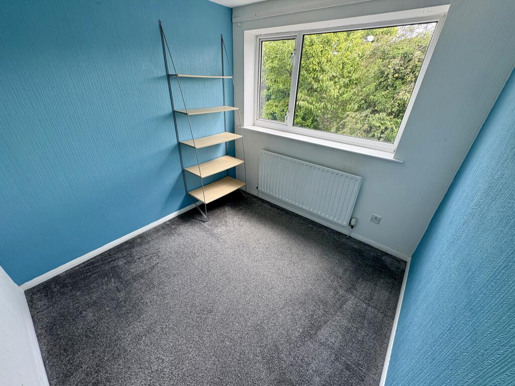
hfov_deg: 102.1
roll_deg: -1.8
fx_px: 208
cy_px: 193
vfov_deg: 85.7
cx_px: 258
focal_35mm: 14
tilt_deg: -29.6
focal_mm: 2.22
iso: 64
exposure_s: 1/166
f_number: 2.2
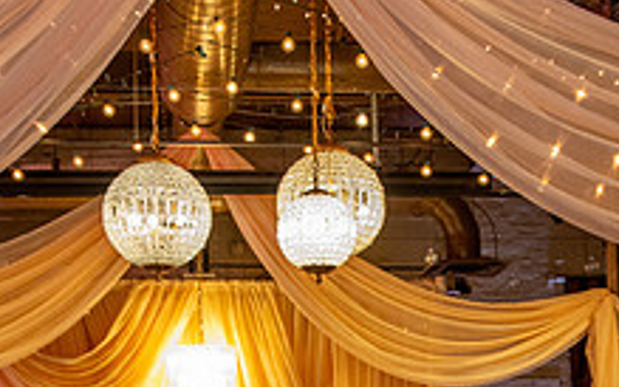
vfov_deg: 13.8
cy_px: 536
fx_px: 1519
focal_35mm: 90
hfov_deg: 23.0
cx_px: 366
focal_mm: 32
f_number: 4.5
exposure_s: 1/100
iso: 2500
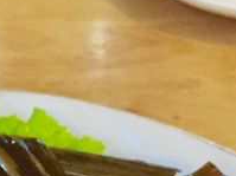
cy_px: 294
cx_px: 81
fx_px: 695
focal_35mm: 102
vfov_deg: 13.3
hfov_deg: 19.2
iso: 400
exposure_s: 1/15
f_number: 2.2
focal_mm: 4.15
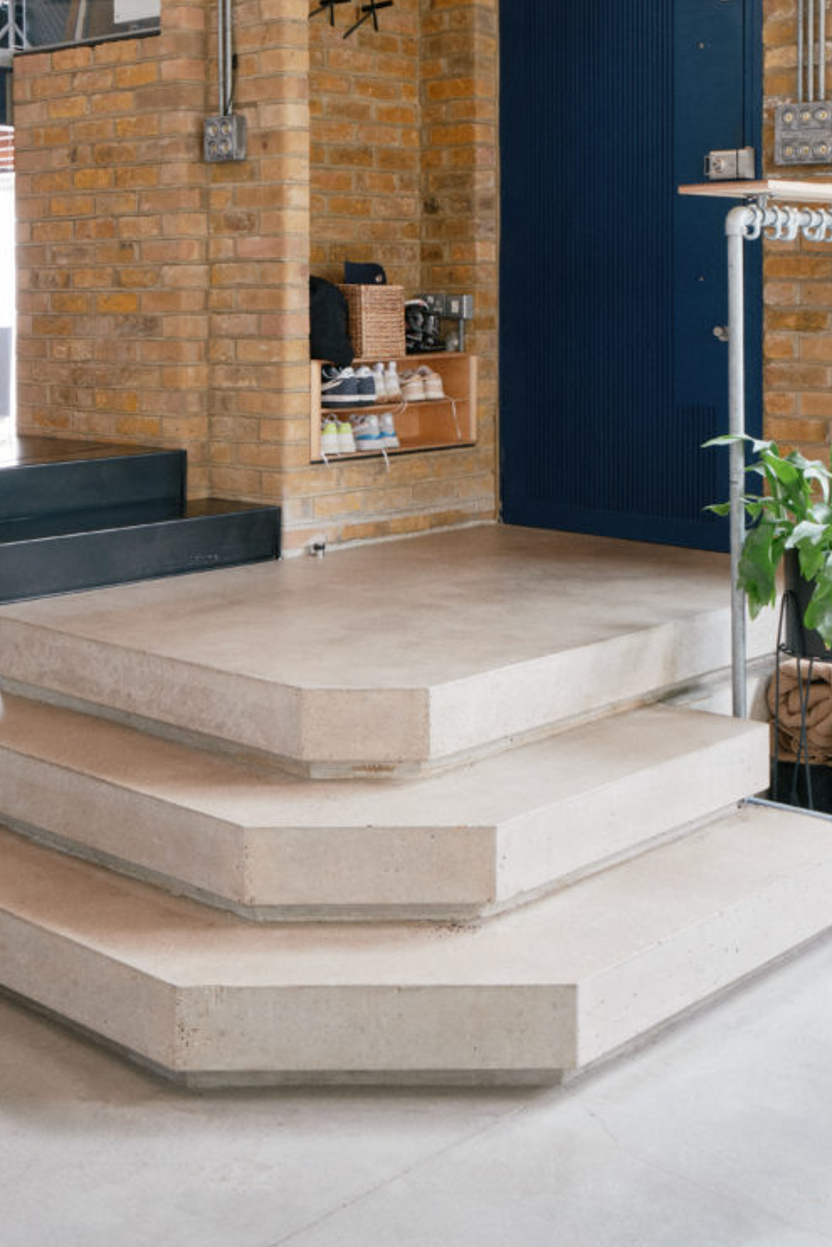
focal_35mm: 45
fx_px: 1559
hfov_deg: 29.8
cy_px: 281
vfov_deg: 42.0
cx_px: 351
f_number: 11
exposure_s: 1.3
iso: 160
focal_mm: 19.4
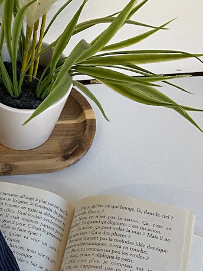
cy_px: 182
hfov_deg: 17.5
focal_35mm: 81
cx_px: -31
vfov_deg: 24.0
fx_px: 633
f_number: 1.8
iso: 25
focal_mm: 3
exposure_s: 1/100
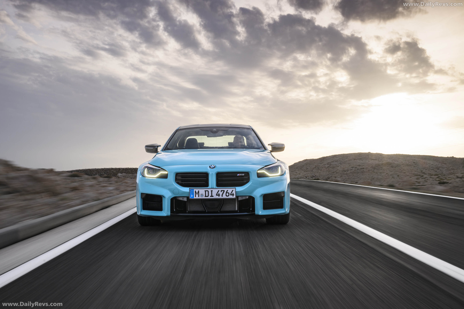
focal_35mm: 42
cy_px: 154
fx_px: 541
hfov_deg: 46.4
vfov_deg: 31.9
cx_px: 232
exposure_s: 1/20
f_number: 16
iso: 80
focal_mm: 42
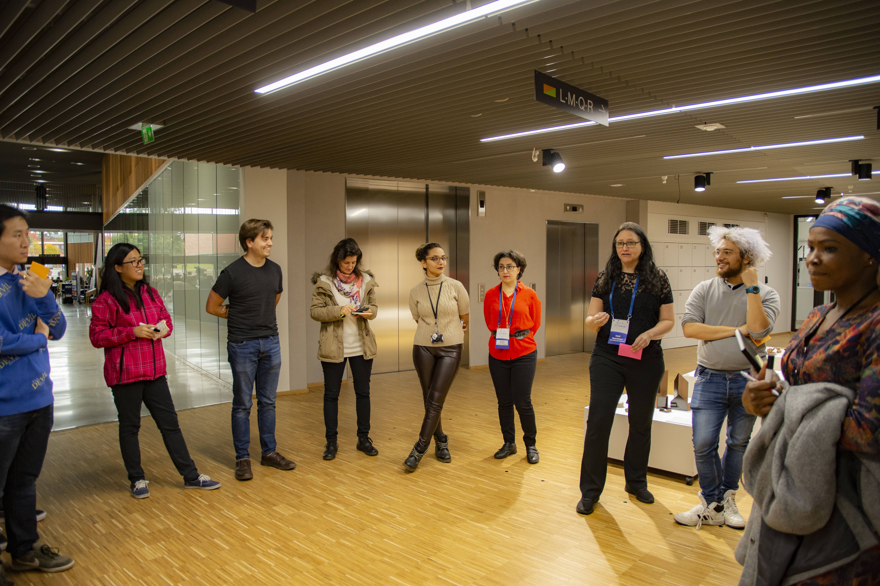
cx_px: 440
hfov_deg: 73.7
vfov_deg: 53.1
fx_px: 587
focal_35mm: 24
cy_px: 293
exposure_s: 1/200
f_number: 2.8
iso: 800
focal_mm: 16
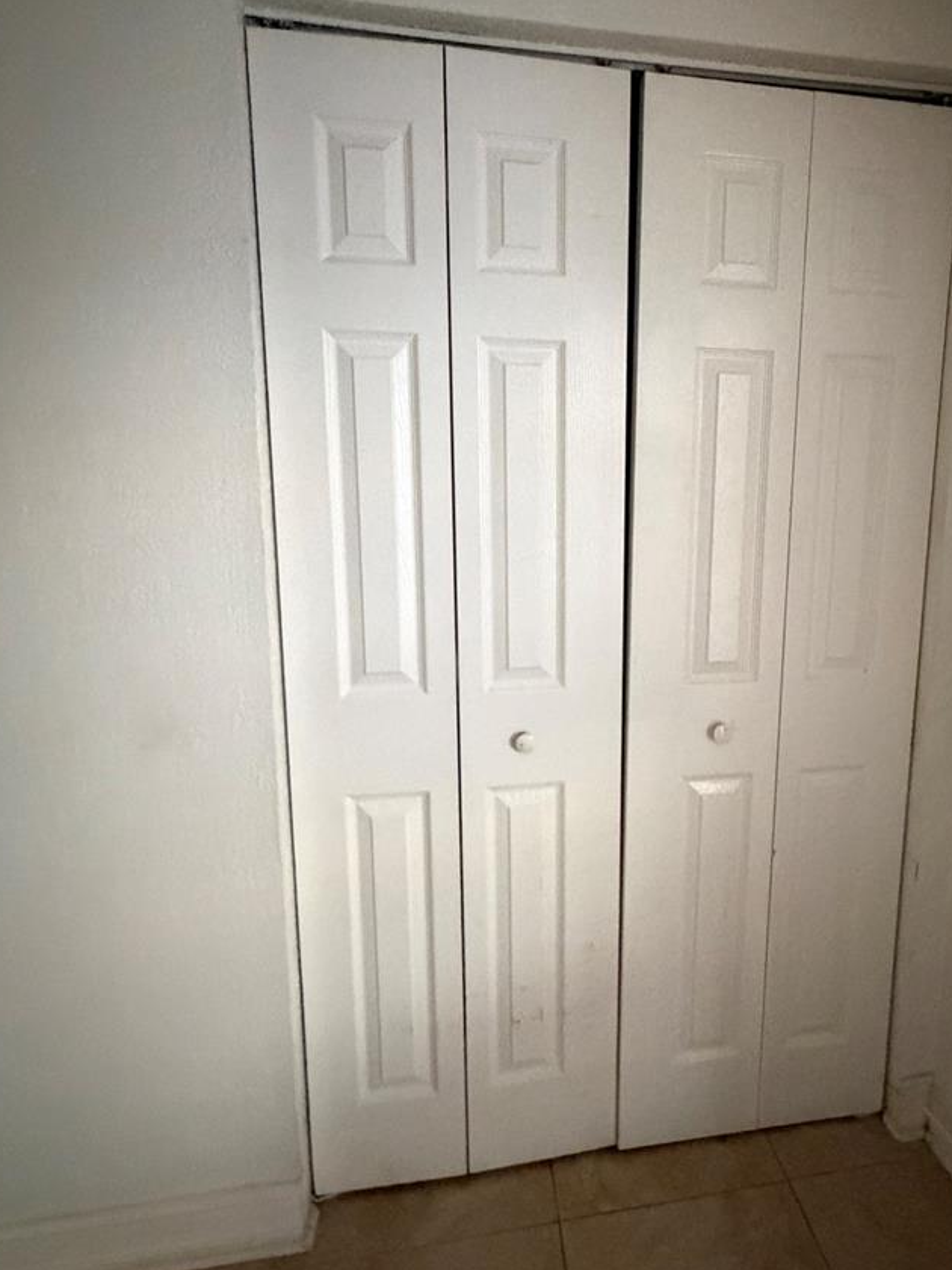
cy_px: 587
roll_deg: +0.5
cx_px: 586
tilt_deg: -7.9
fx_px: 733
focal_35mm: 20
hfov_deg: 65.1
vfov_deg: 81.6
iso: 1000
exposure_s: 1/40
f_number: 2.2
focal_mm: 2.22
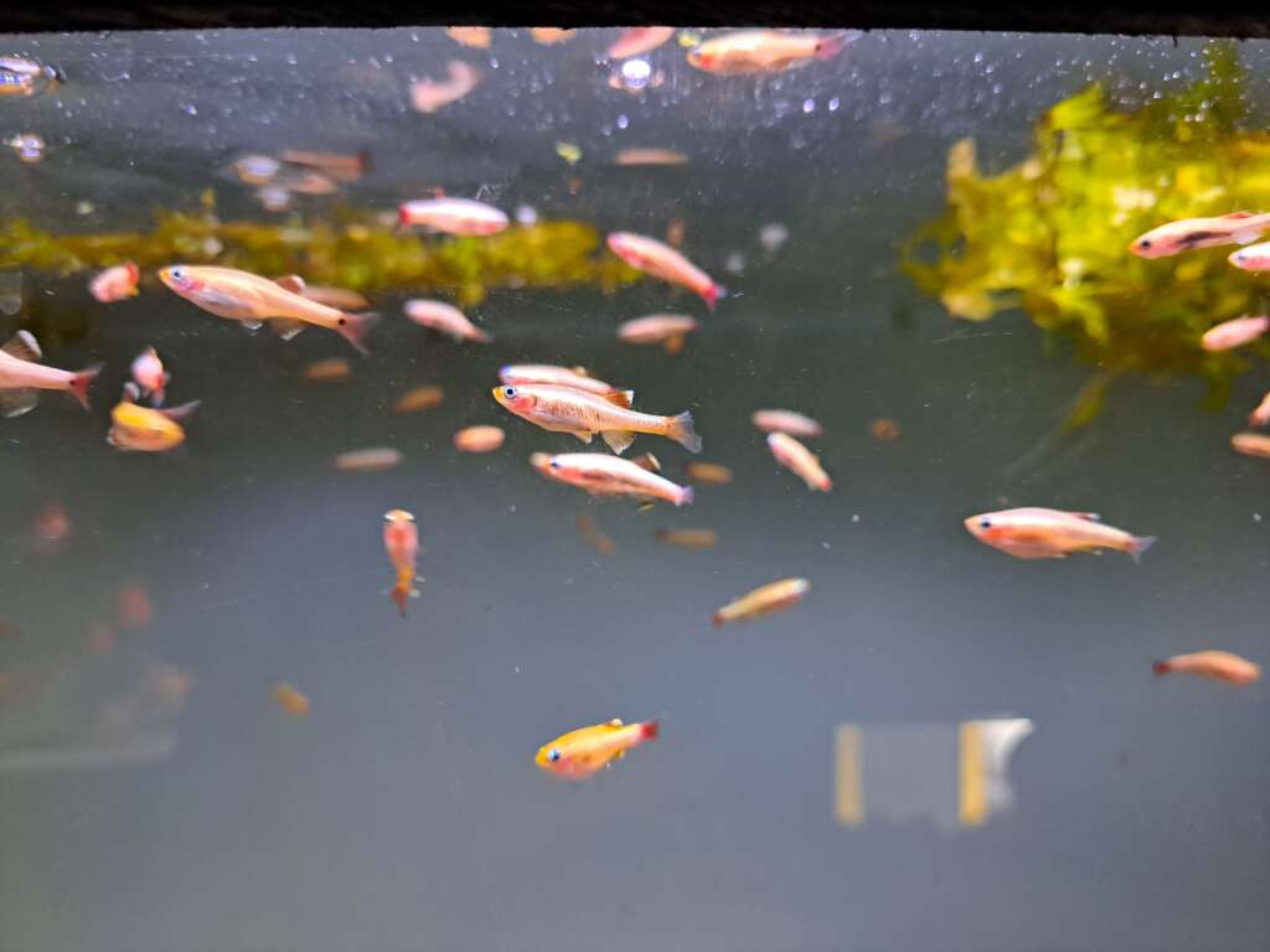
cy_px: 476
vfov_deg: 56.8
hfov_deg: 71.6
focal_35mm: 24
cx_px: 635
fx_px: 881
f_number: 1.8
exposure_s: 1/50
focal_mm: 5.23
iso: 250
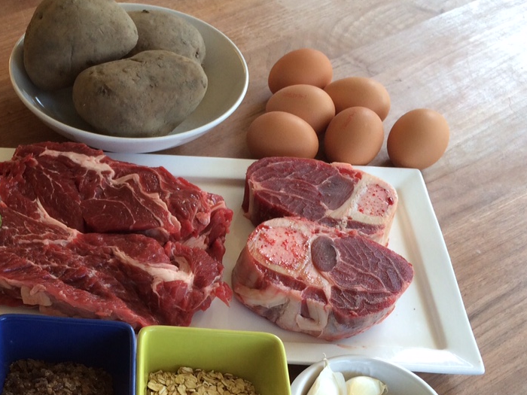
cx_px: 79
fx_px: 807
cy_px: 308
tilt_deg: -49.8
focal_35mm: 53
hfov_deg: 34.6
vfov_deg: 27.1
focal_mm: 4.15
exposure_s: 1/120
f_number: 2.2
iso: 64
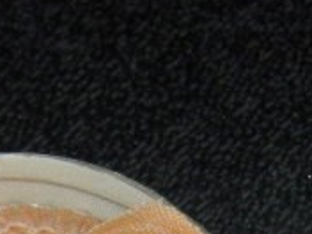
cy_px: 317
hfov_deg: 6.1
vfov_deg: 4.6
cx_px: -106
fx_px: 2920
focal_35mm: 324
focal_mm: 16
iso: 800
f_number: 8.8
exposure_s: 1/30
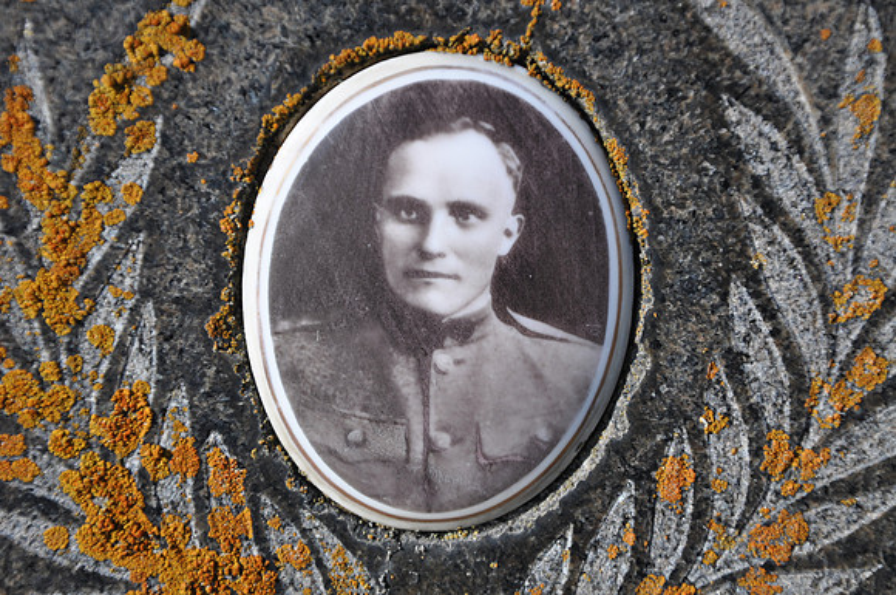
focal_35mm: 120
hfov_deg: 17.1
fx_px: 2982
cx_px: 448
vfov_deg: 11.4
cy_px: 298
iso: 200
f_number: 6.3
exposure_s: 1/160
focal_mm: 80
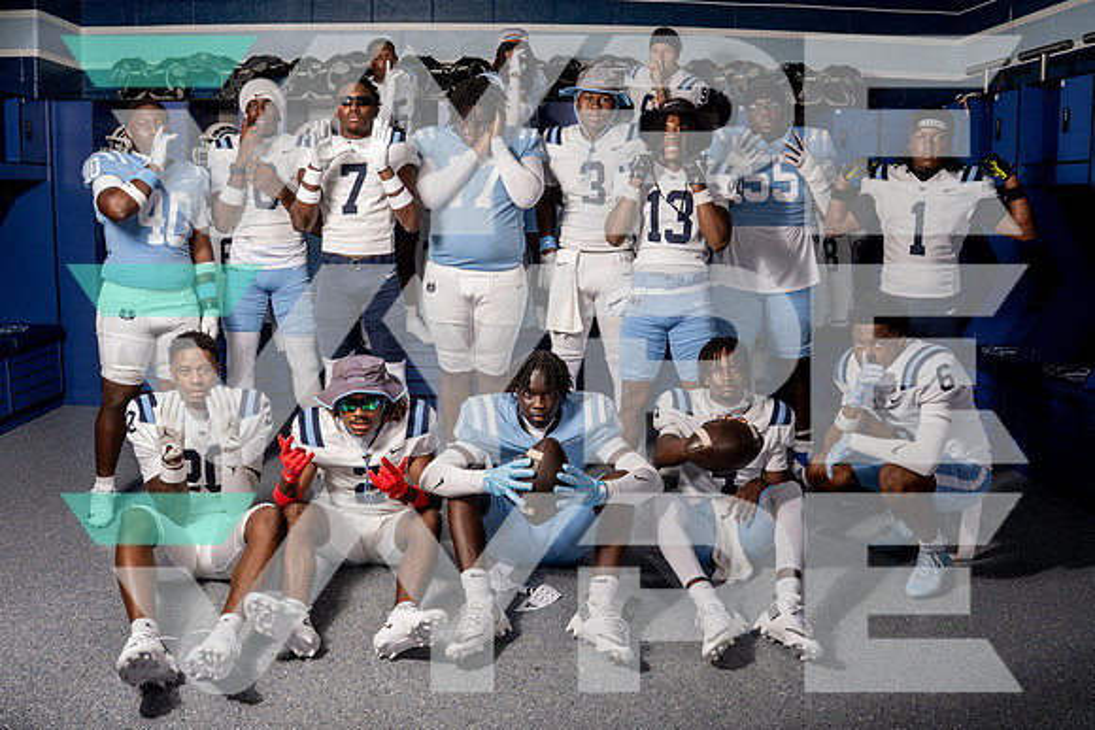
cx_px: 548
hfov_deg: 62.9
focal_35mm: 29
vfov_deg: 44.2
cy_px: 299
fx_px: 896
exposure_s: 1/250
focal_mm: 23
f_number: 8
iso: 500
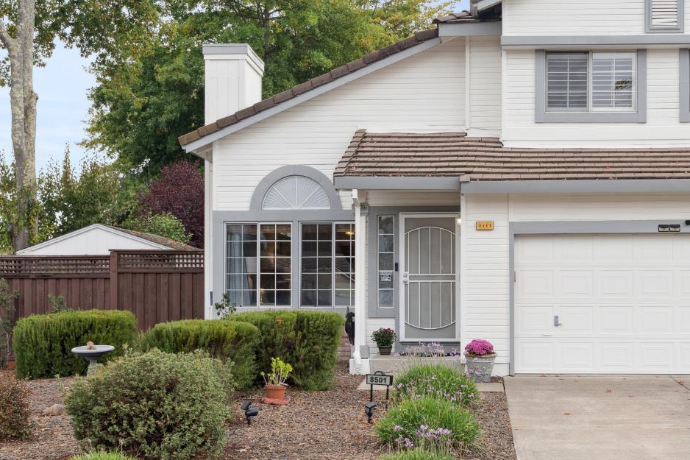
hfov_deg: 35.4
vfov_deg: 24.2
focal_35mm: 56
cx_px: 437
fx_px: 1073
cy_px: 234
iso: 320
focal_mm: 35
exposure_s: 1/80
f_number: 11
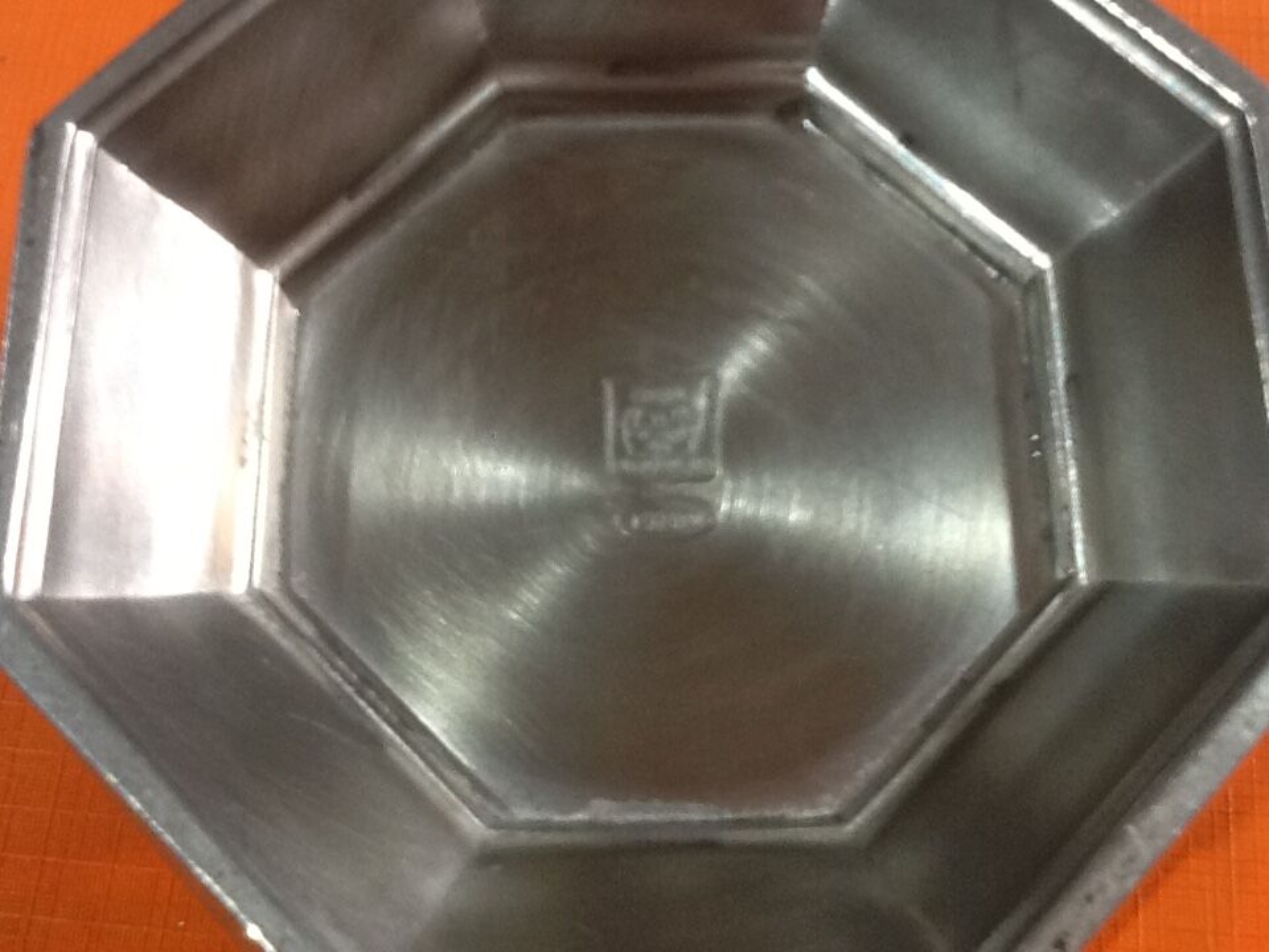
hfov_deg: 42.9
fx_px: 1613
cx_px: 634
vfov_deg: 32.9
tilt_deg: -70.1
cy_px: 476
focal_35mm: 44
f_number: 2.4
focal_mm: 2.03
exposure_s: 1/30
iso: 80
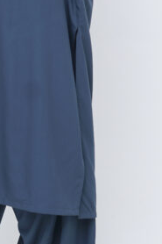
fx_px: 1277
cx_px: 4
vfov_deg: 10.8
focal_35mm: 189
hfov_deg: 7.2
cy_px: 22
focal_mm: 50
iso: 100
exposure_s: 1/125
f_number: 4
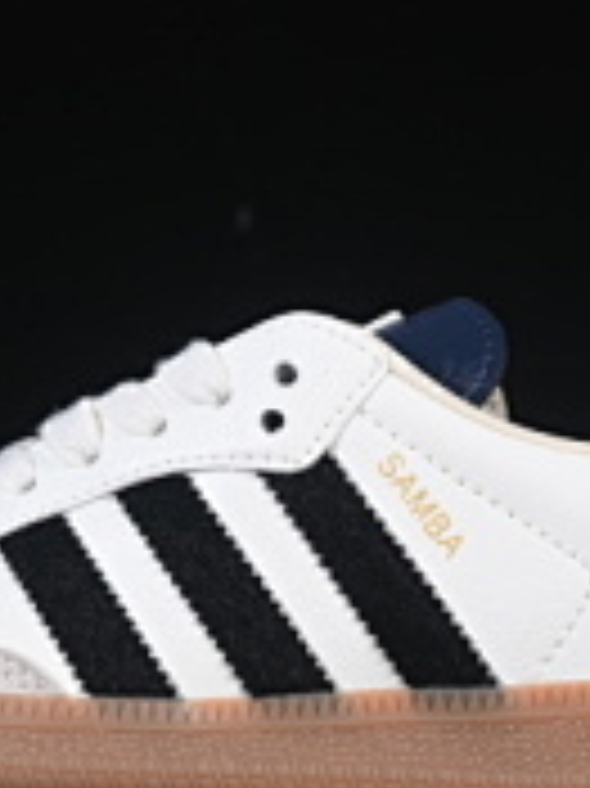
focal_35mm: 206
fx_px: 4687
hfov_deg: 7.2
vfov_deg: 9.6
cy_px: 358
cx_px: 261
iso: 160
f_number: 8
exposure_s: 1/100
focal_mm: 50
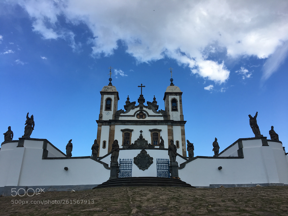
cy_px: 108
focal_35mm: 29
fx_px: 241
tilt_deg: +23.5
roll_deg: +0.4
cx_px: 144
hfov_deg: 61.7
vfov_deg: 48.2
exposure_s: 1/818
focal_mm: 4.15
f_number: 2.2
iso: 25
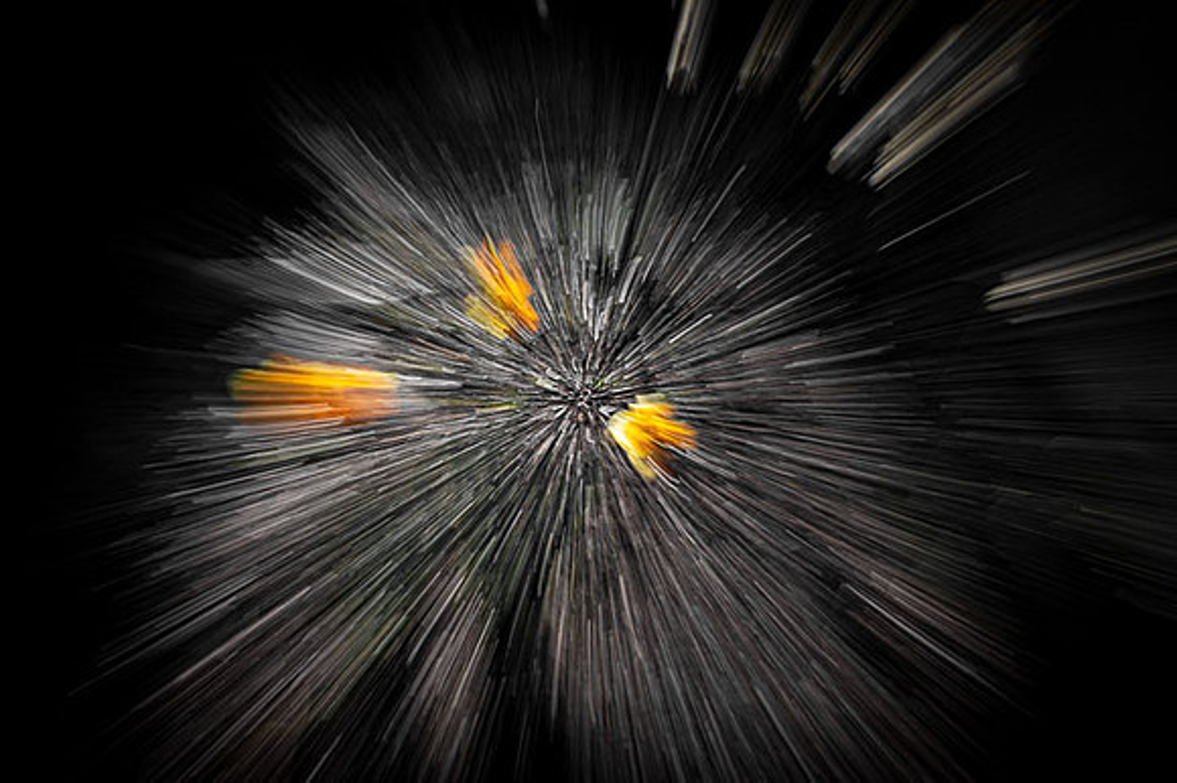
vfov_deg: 39.9
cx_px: 588
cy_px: 392
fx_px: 1078
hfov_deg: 57.3
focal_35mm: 33
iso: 100
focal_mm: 33
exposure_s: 1/6
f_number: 22
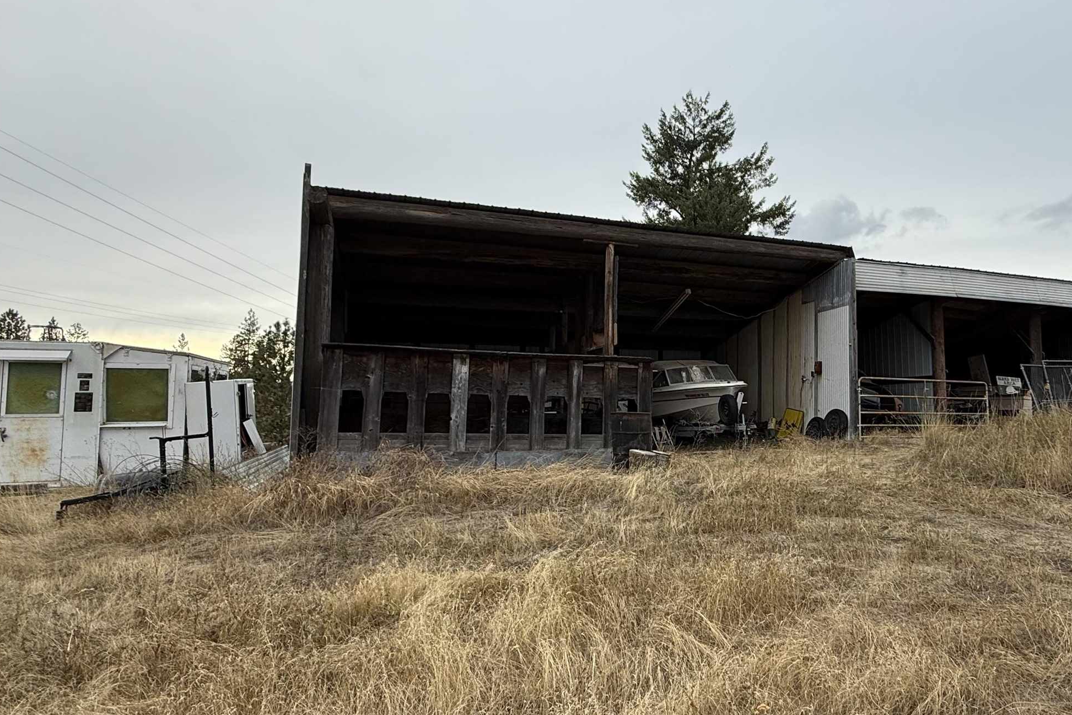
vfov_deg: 55.1
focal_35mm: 23
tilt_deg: +5.3
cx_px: 672
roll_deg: -0.7
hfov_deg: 74.7
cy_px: 347
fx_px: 685
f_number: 2.2
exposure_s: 1/400
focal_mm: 2.22
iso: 50
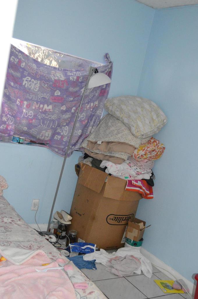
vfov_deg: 46.4
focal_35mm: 42
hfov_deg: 31.8
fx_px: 348
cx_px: 107
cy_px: 167
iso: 3200
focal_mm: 24
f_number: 4
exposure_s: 1/60
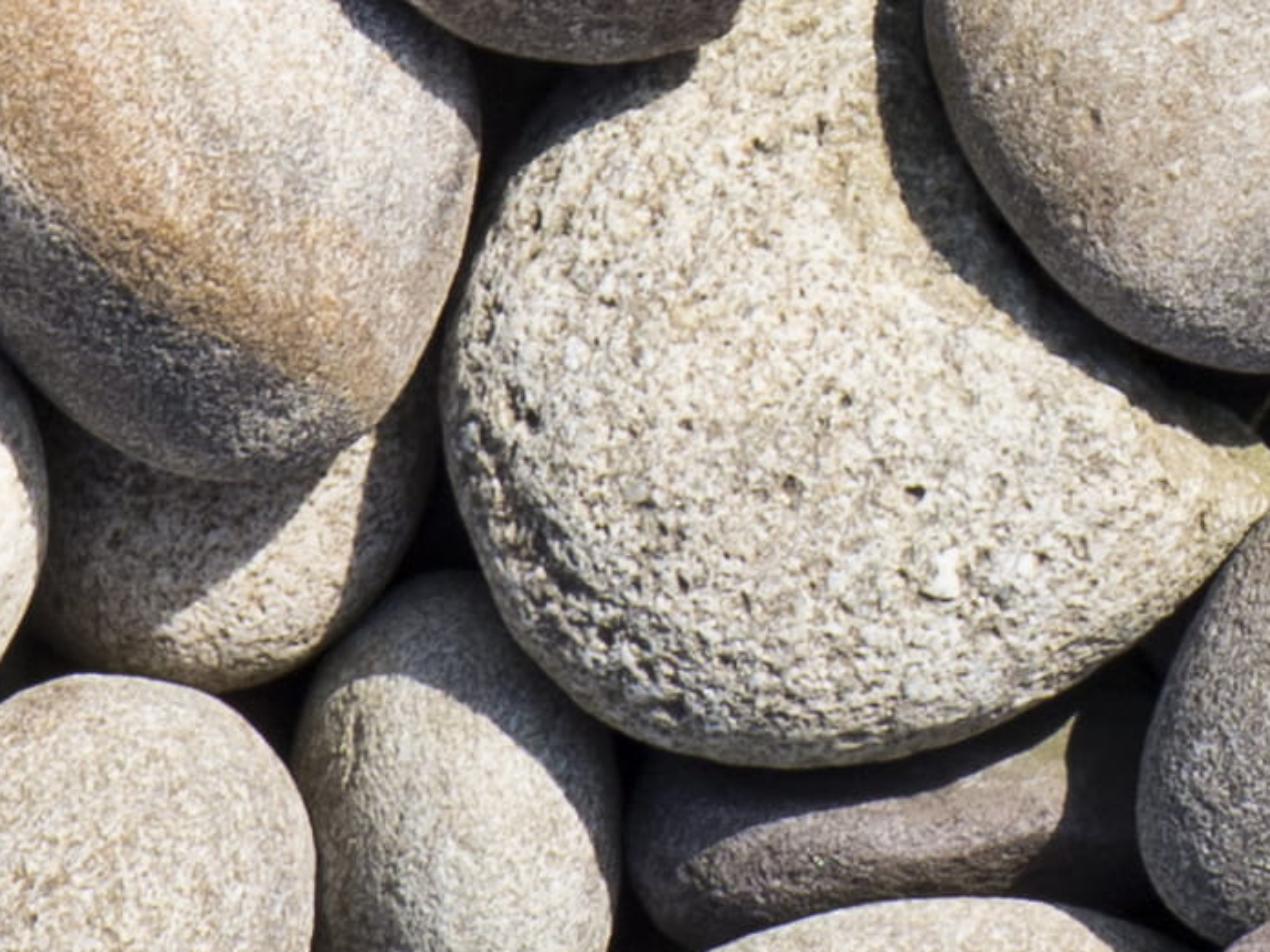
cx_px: 1687
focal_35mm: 305
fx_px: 11188
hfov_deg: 6.4
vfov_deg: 4.8
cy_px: -1316
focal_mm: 23
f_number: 9
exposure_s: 1/320
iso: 200
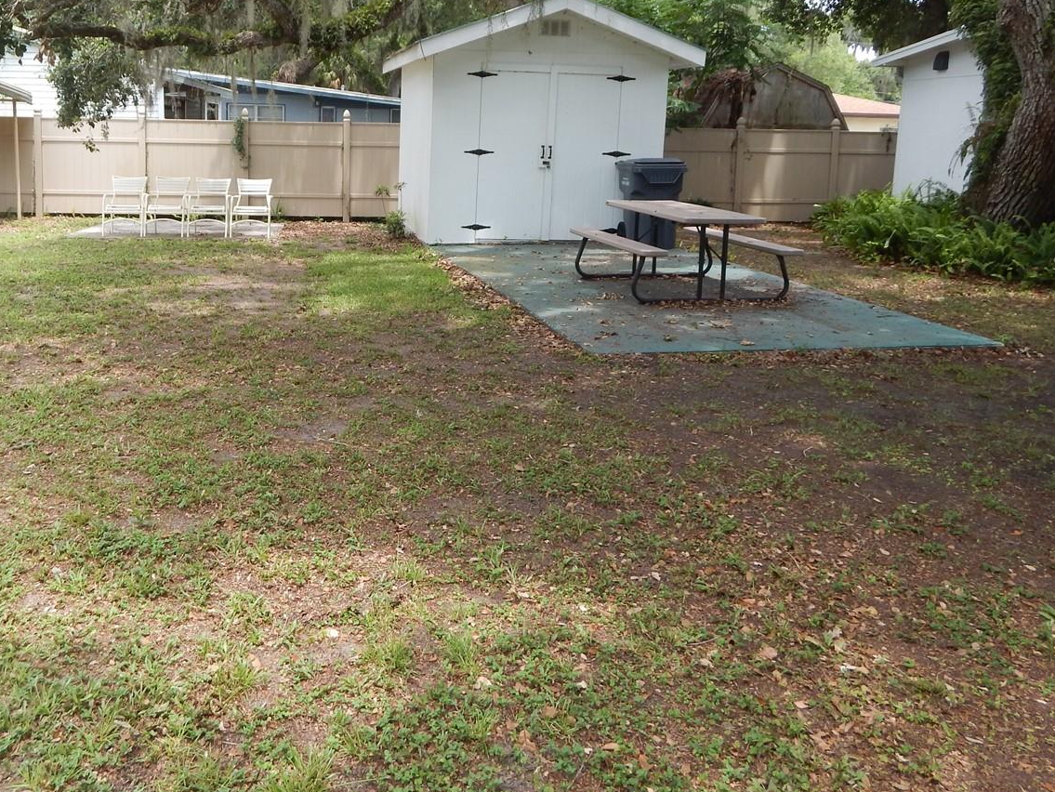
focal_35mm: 31
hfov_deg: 57.6
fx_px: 945
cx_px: 397
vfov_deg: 44.8
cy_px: 263
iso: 125
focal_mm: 4
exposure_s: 1/320
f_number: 3
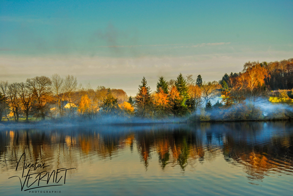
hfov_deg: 26.0
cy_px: 98
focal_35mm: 78
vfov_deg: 17.5
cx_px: 146
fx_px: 636
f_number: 9
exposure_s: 1/125
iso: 200
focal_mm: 52
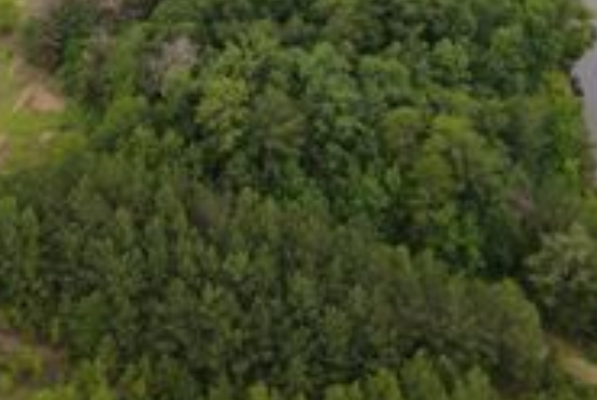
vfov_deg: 21.8
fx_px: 963
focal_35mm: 58
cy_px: -79
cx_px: 192
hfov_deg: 34.1
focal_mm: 4.5
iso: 110
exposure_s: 1/320
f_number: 2.8
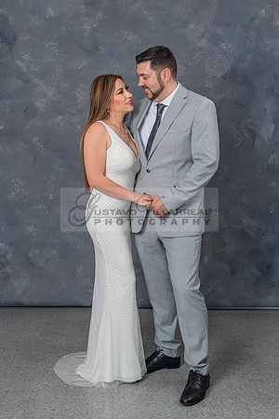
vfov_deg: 35.6
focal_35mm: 56
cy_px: 178
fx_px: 651
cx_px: 122
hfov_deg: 24.2
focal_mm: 32
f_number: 5.6
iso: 200
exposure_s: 1/160
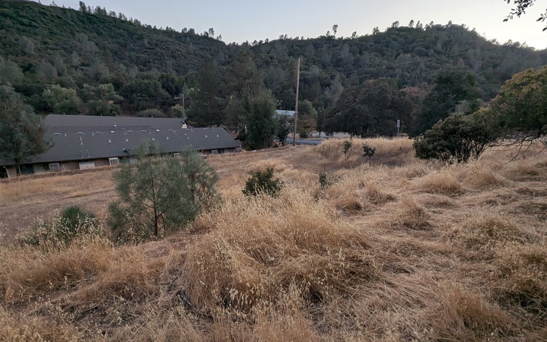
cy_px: 182
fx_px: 253
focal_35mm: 17
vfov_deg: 67.9
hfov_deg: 94.4
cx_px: 274
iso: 79
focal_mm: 2.22
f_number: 2.2
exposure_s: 1/47.5
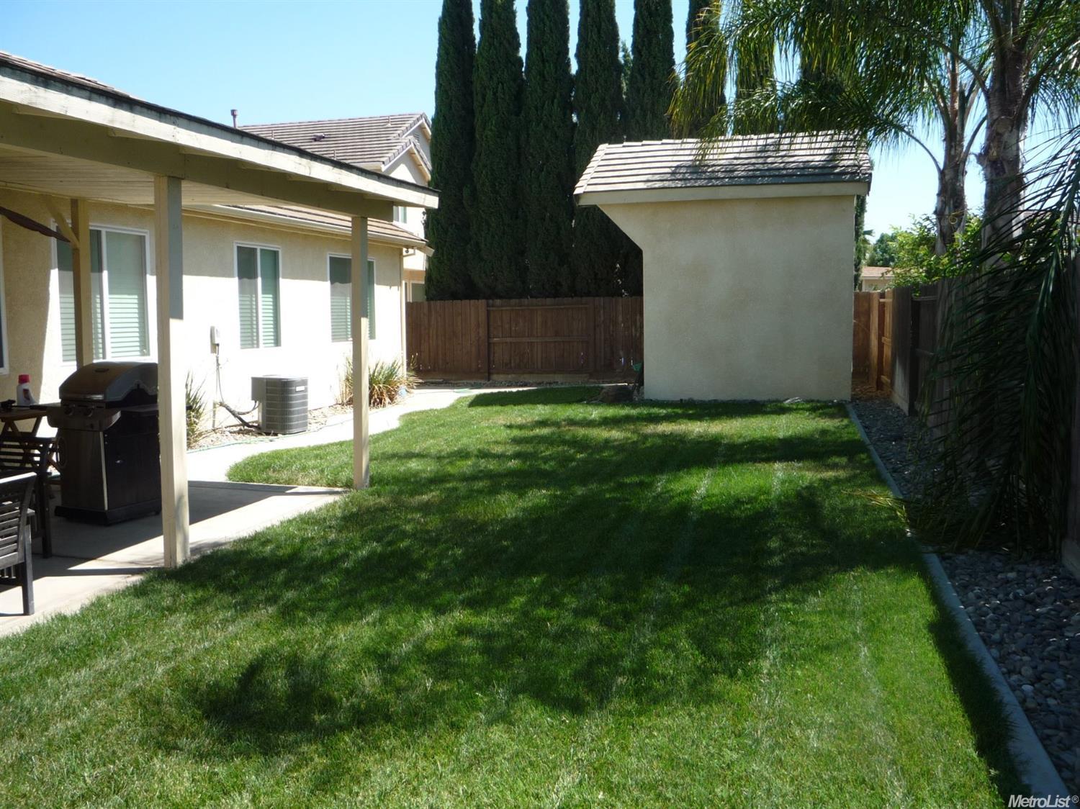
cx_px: 540
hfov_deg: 60.0
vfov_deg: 46.8
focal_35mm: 30
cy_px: 404
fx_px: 936
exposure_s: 1/320
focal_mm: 5.2
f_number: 4
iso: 100
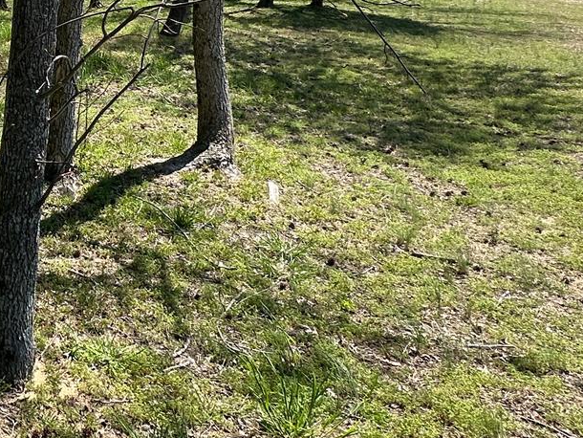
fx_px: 792
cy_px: 11
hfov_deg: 30.9
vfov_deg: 29.1
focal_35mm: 47
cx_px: -188
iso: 40
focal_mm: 2.22
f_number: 2.2
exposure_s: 1/703
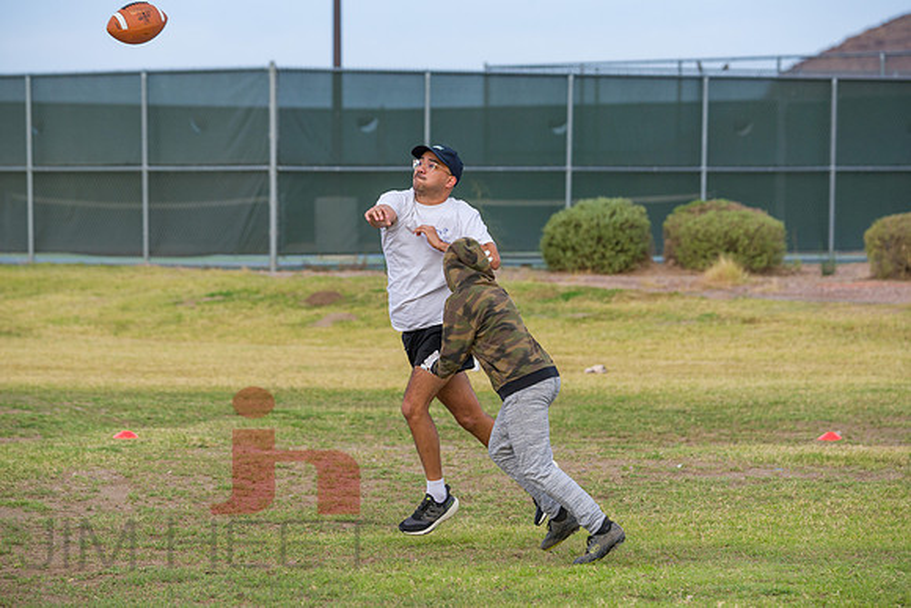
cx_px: 456
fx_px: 5568
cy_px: 304
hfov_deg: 9.4
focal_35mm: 220
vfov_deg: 6.2
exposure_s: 1/1000
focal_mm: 220
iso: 800
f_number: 8
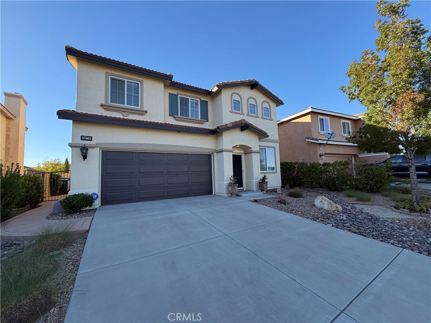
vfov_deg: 85.7
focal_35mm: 14
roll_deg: +2.4
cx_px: 216
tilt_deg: +4.0
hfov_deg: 102.1
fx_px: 174
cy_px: 162
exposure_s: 1/319
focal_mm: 2.22
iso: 50
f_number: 2.2
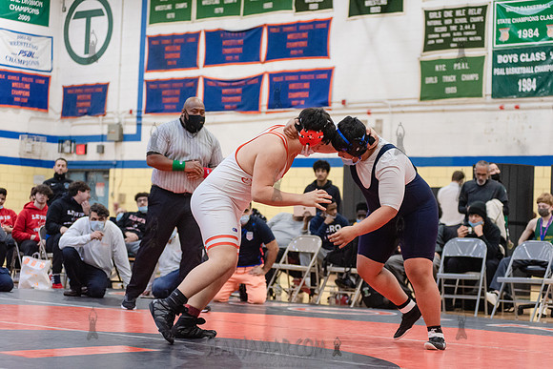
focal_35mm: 80
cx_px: 276
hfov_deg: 25.4
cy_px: 184
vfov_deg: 17.1
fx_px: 1229
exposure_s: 1/400
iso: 4000
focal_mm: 80
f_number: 3.5
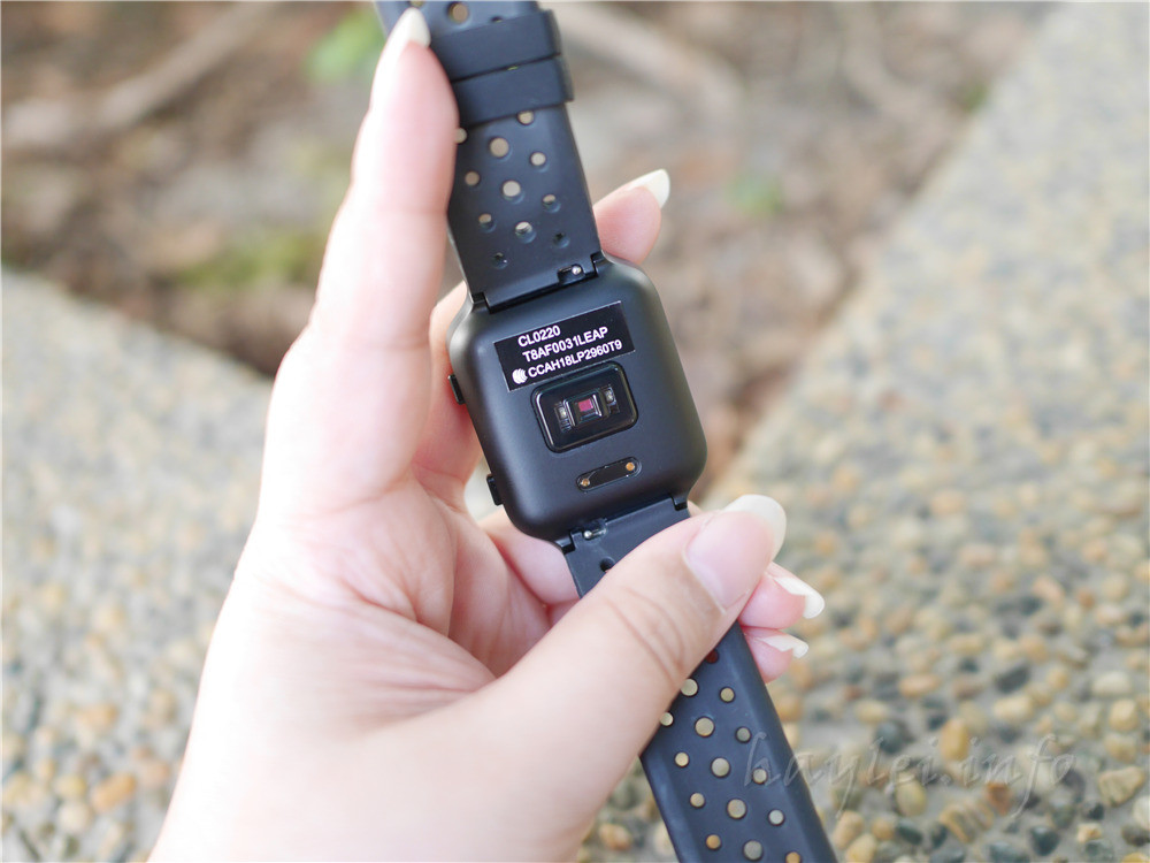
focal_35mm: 30
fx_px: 997
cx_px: 575
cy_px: 432
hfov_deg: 60.0
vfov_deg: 46.8
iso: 500
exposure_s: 1/125
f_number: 1.7
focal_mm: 15
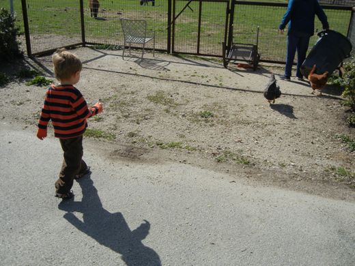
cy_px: 133
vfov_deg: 41.8
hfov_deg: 54.0
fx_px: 349
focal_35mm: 34
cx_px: 178
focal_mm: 6.2
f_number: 7.2
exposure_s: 1/492
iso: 160
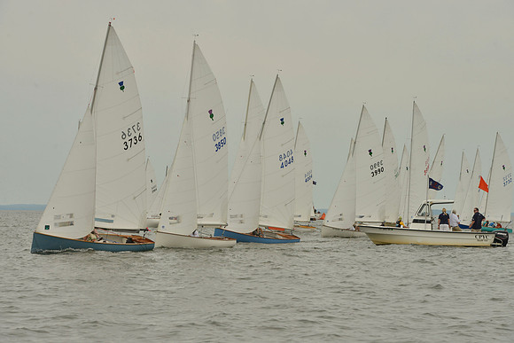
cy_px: 172
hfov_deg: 18.3
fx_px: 1599
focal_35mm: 112
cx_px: 257
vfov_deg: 12.2
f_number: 11
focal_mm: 112
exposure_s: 1/640
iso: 400
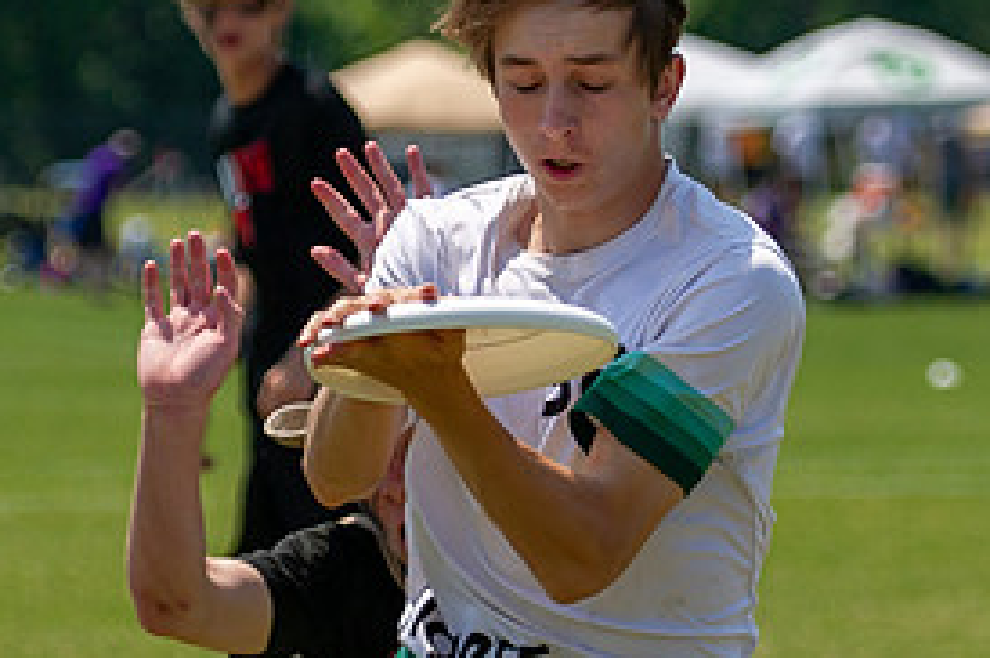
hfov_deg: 4.4
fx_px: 12992
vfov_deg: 2.9
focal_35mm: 473
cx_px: 562
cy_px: 350
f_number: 4
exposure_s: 1/3200
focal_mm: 130
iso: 250
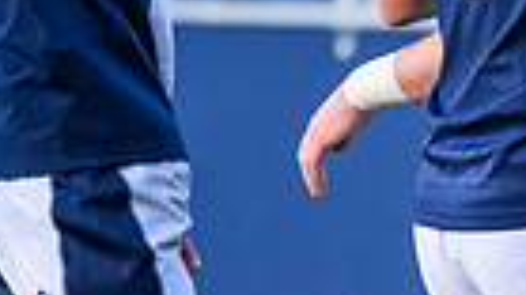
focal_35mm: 2979
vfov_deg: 0.4
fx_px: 41525
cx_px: 1316
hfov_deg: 0.7
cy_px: 276
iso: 4000
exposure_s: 1/1250
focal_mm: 560
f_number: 4
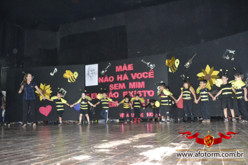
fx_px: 227
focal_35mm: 33
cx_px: 124
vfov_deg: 39.9
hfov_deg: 57.2
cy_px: 82
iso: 3200
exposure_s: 1/60
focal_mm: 22
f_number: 3.8
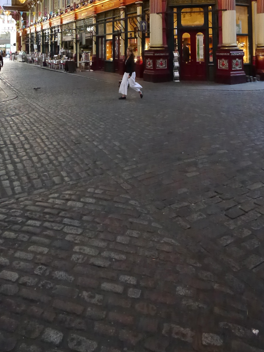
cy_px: 38
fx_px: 295
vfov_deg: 54.1
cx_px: 140
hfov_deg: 48.2
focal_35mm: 29
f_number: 4
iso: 3200
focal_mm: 7
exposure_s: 1/250
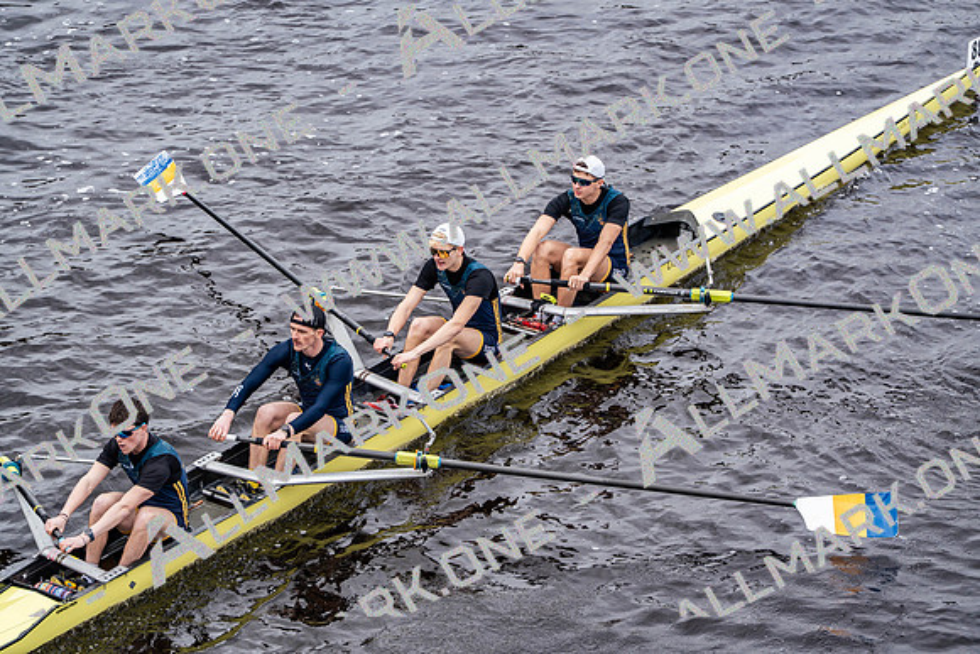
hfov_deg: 10.3
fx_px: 5445
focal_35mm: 200
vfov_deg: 6.9
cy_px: 327
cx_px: 490
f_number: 2.8
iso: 320
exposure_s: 1/2000
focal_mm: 200
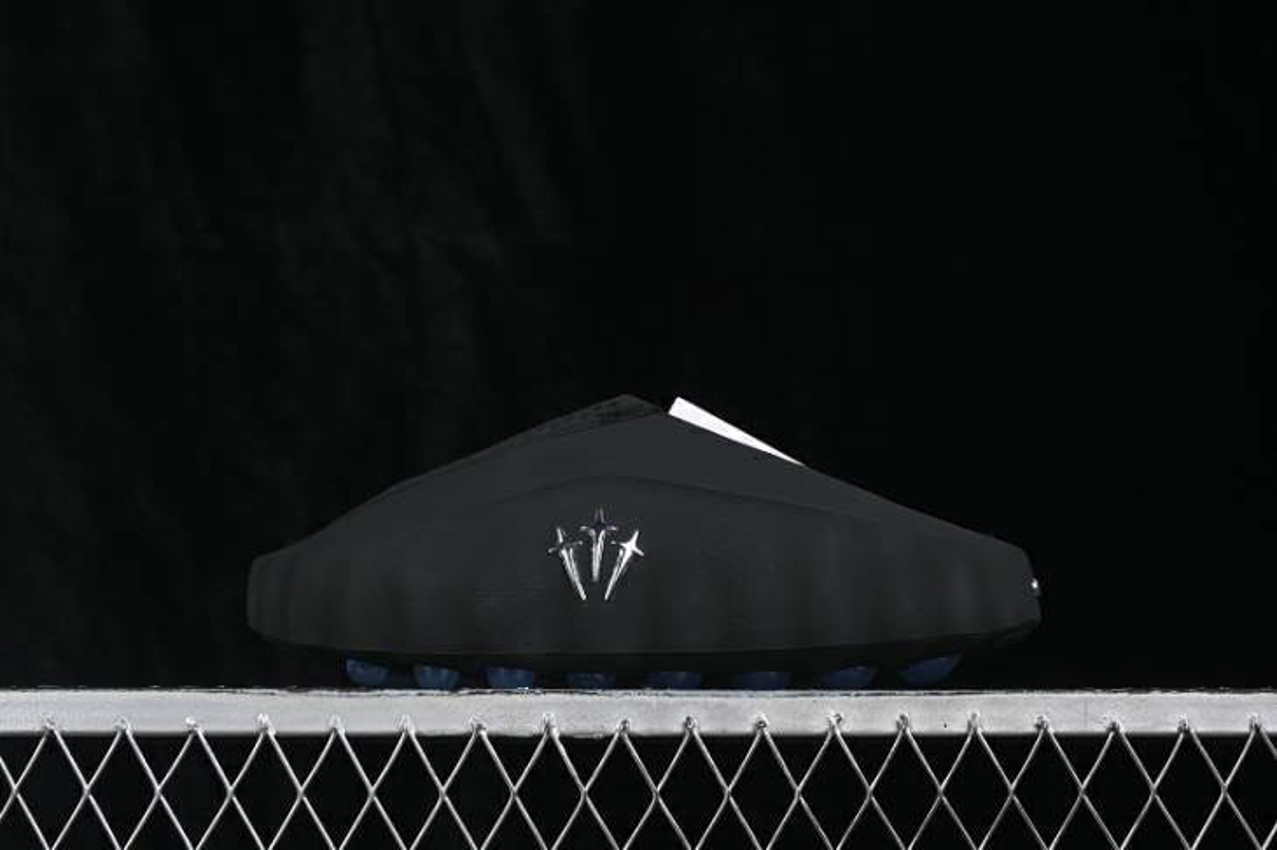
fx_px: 2659
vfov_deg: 18.2
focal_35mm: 75
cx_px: 638
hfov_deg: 27.0
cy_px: 425
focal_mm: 50
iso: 160
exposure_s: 1/60
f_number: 6.3
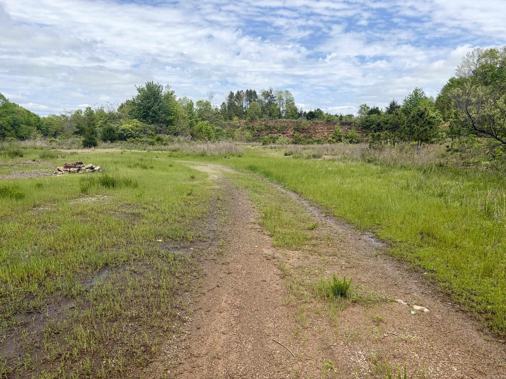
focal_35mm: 26
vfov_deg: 53.1
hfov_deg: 67.3
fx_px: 380
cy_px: 190
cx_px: 253
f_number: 1.6
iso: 50
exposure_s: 1/3831
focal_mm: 5.96
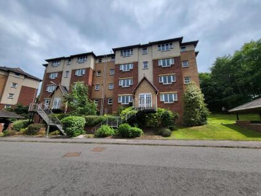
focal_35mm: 13
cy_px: 98
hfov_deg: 106.2
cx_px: 130
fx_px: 98
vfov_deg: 89.9
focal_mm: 1.74
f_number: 2.2
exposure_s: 1/742
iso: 32
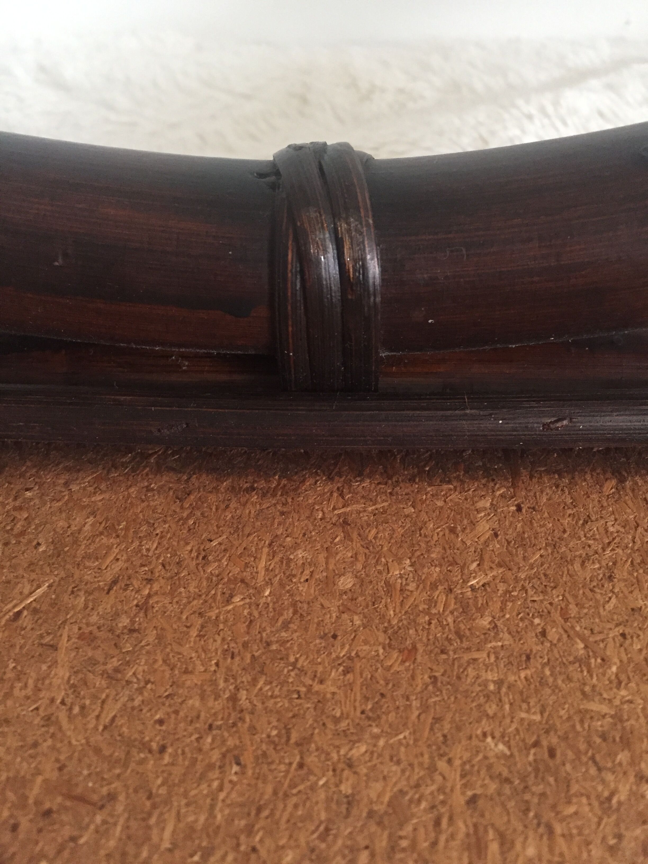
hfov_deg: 48.2
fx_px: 724
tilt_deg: -47.7
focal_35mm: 29
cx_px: 324
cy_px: 432
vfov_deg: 61.7
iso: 250
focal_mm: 4.15
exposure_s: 1/25
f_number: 2.2
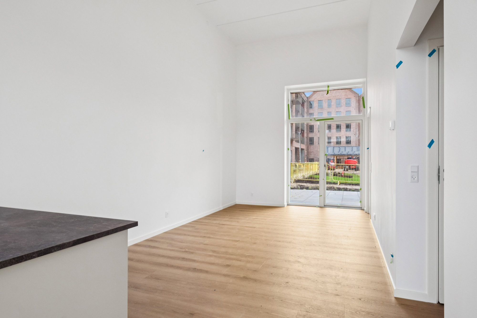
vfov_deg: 61.9
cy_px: 159
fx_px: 265
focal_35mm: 20
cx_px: 238
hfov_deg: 84.0
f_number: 8
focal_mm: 13.2
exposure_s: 1/10
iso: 500
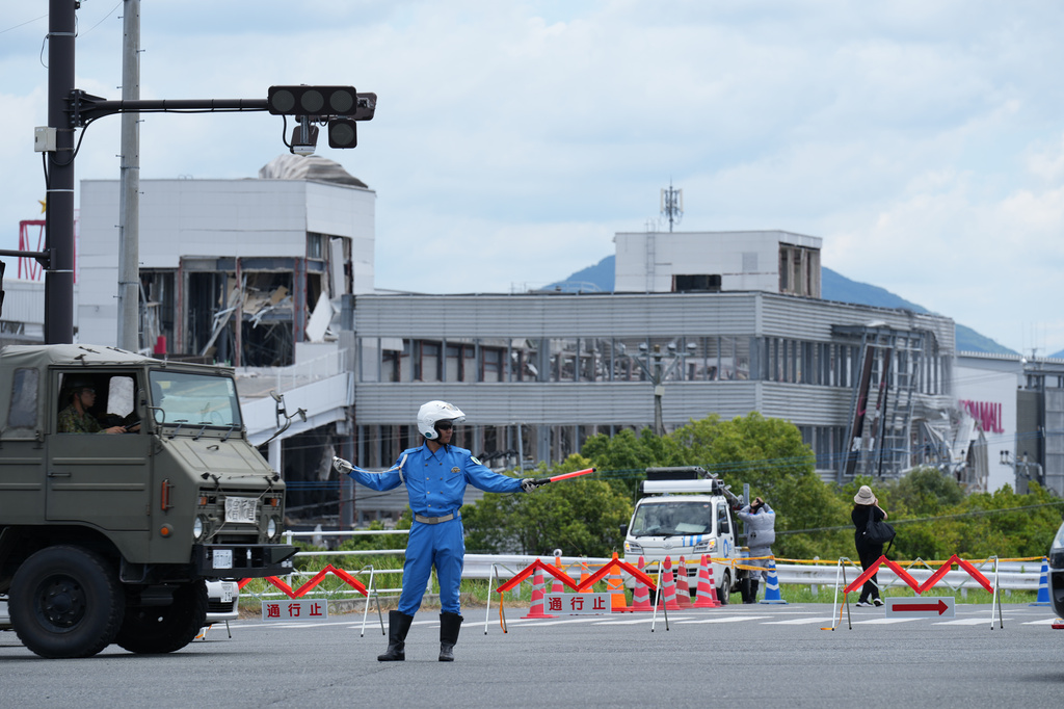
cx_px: 532
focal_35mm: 165
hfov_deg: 12.5
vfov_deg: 8.3
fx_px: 4875
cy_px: 354
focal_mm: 165
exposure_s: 1/500
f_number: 5.6
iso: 100
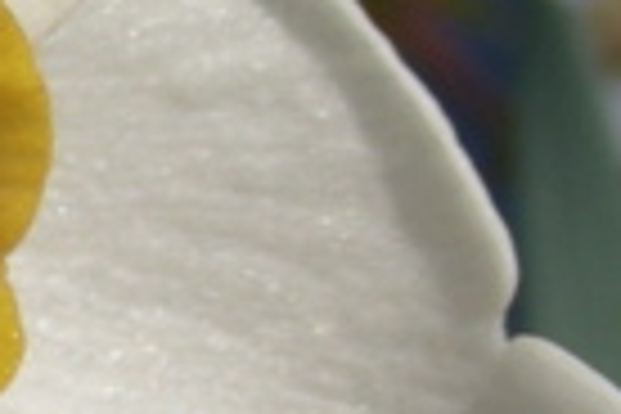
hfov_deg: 8.1
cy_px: 310
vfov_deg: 5.7
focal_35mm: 240
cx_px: -680
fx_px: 4140
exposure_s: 1/608
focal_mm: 6.3
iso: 50
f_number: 4
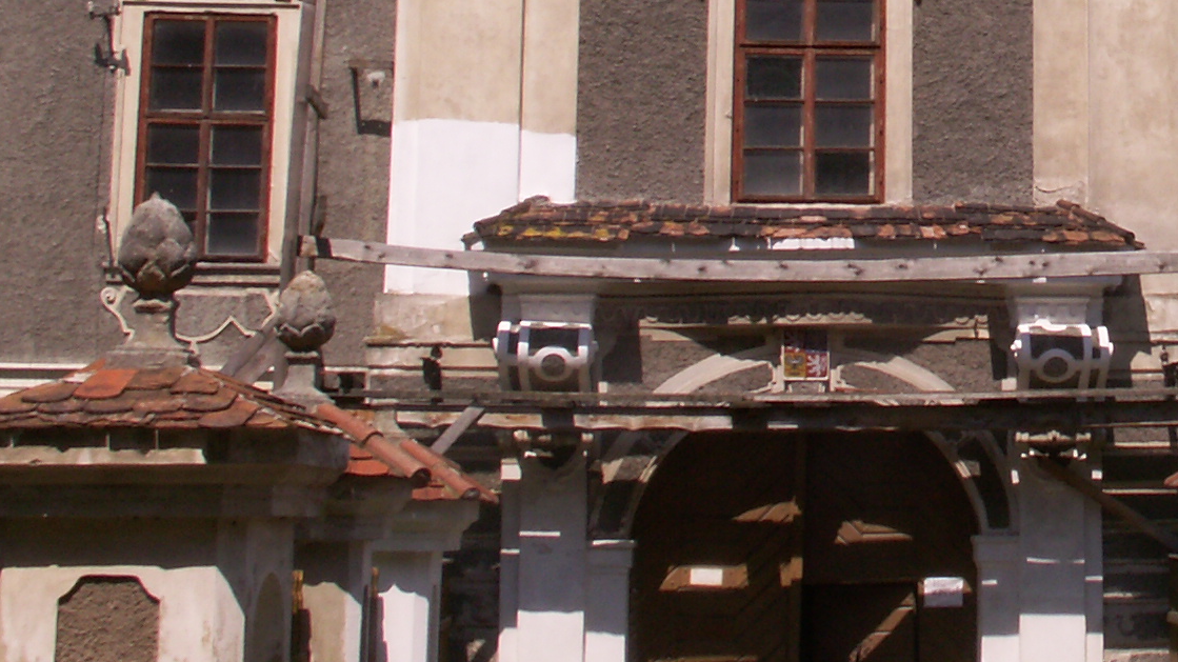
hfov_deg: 21.1
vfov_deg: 12.3
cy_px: -112
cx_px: 1301
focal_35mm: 96
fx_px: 2998
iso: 50
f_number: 8
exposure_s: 1/250
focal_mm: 5.86
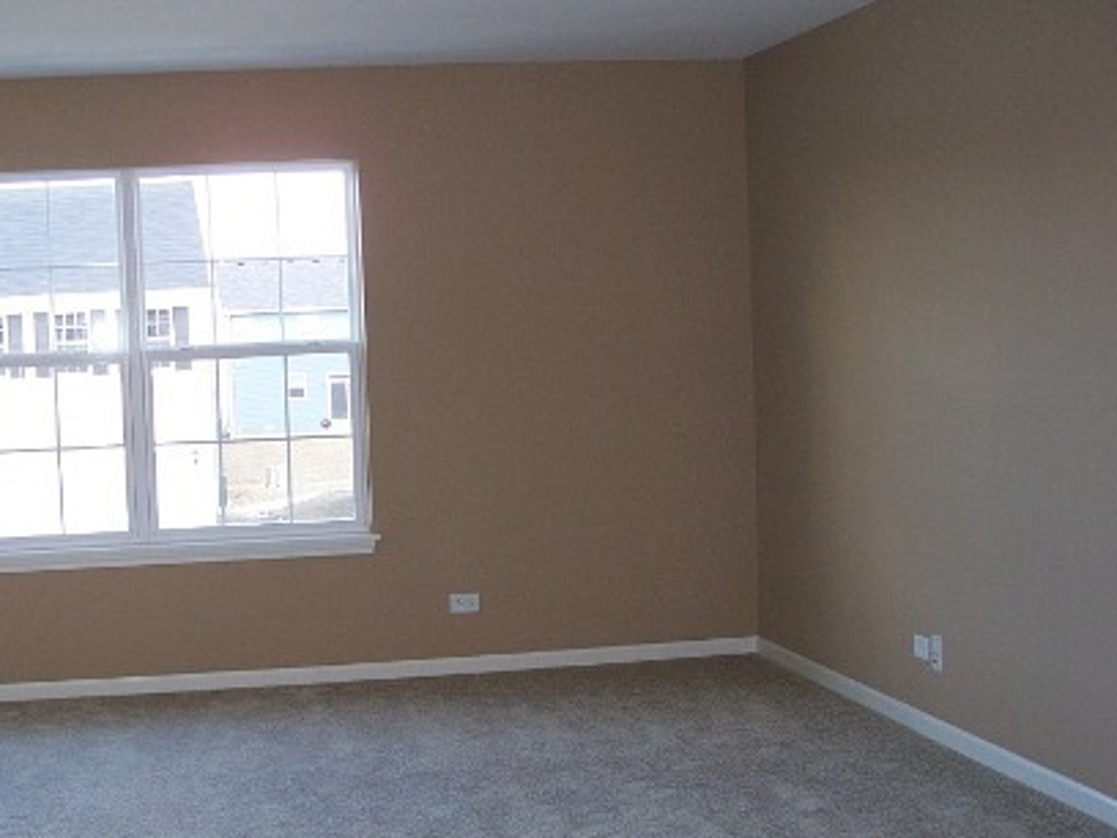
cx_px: 326
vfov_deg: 25.2
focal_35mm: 58
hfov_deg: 32.8
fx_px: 1872
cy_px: 482
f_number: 2.8
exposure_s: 1/60
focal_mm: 7.8
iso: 125
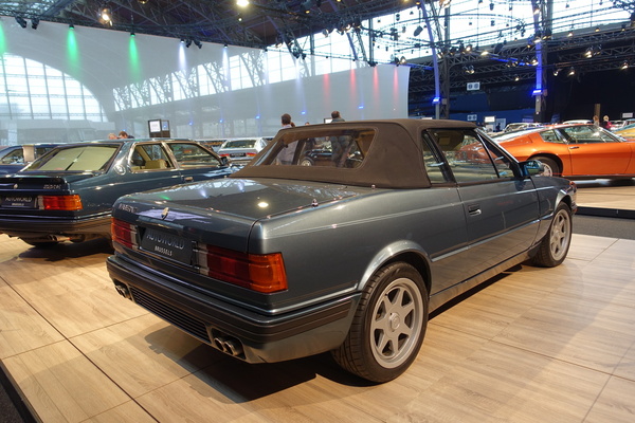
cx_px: 318
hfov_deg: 71.5
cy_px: 212
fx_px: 441
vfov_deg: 51.3
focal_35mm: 25
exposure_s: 1/30
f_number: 2.5
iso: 125
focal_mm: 9.33
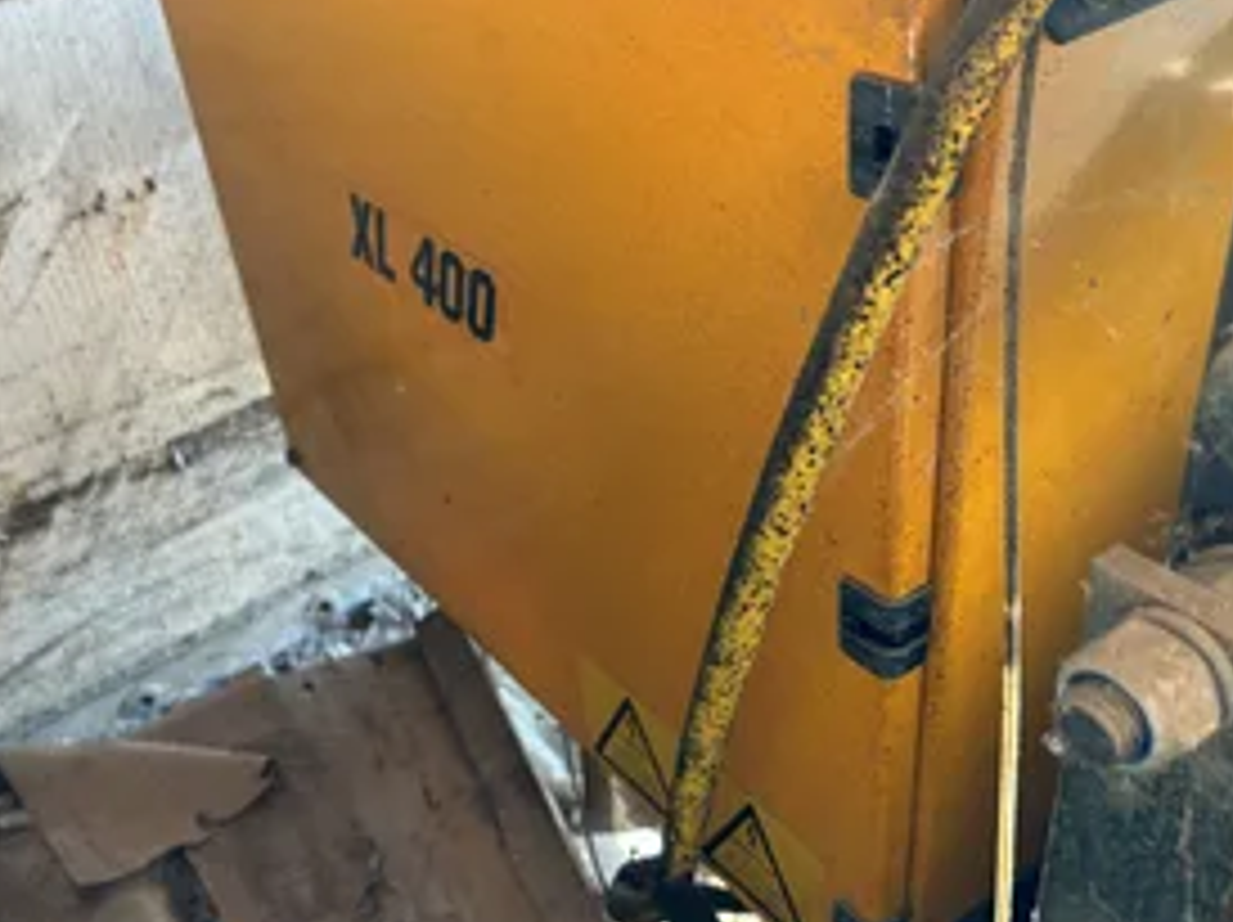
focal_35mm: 38
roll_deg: +12.4
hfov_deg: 48.9
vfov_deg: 37.6
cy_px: 513
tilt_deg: -35.5
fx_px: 1352
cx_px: 531
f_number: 1.6
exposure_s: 1/121
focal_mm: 5.96
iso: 80
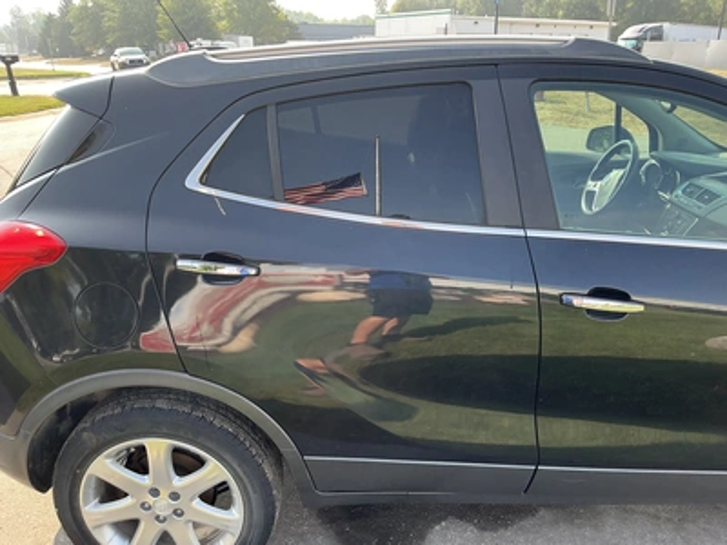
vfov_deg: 49.7
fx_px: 588
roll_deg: -1.2
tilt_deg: -18.6
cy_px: 272
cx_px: 364
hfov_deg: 63.4
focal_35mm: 28
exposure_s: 1/161
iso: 20
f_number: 1.8
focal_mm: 3
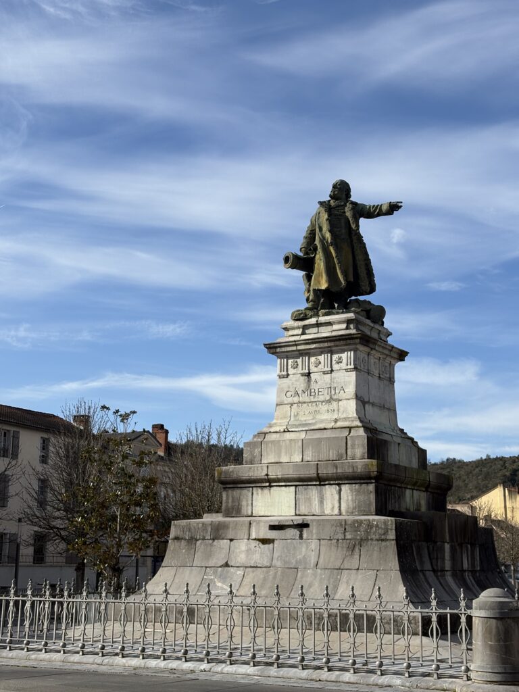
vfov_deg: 36.8
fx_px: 1040
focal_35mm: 52
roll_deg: -0.8
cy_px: 346
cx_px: 260
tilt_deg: +12.8
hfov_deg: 28.0
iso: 32
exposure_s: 1/3831
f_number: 1.6
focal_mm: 5.96
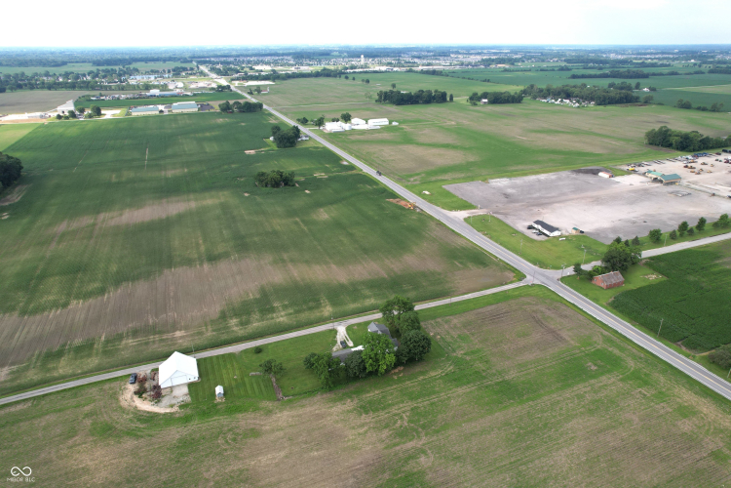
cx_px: 366
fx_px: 447
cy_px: 244
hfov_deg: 78.6
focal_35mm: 22
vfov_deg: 57.2
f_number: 2.8
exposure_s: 1/1250
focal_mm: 8.38
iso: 130
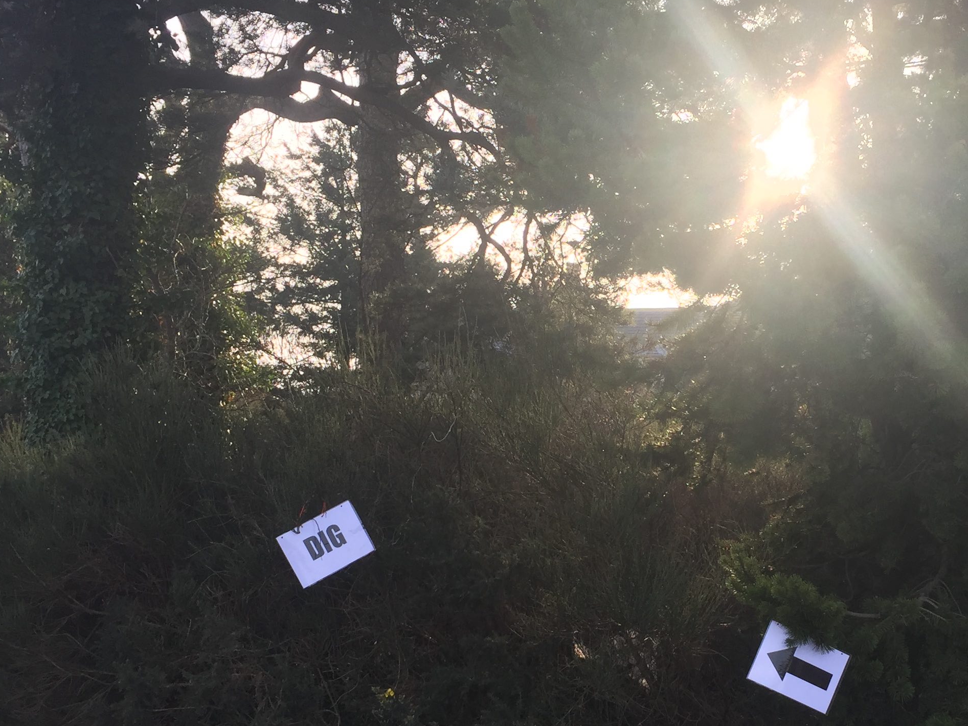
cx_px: 666
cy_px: 438
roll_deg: -1.3
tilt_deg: +1.7
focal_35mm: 50
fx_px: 1398
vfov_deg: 29.0
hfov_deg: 37.7
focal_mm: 4.15
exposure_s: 1/373
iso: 32
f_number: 2.2
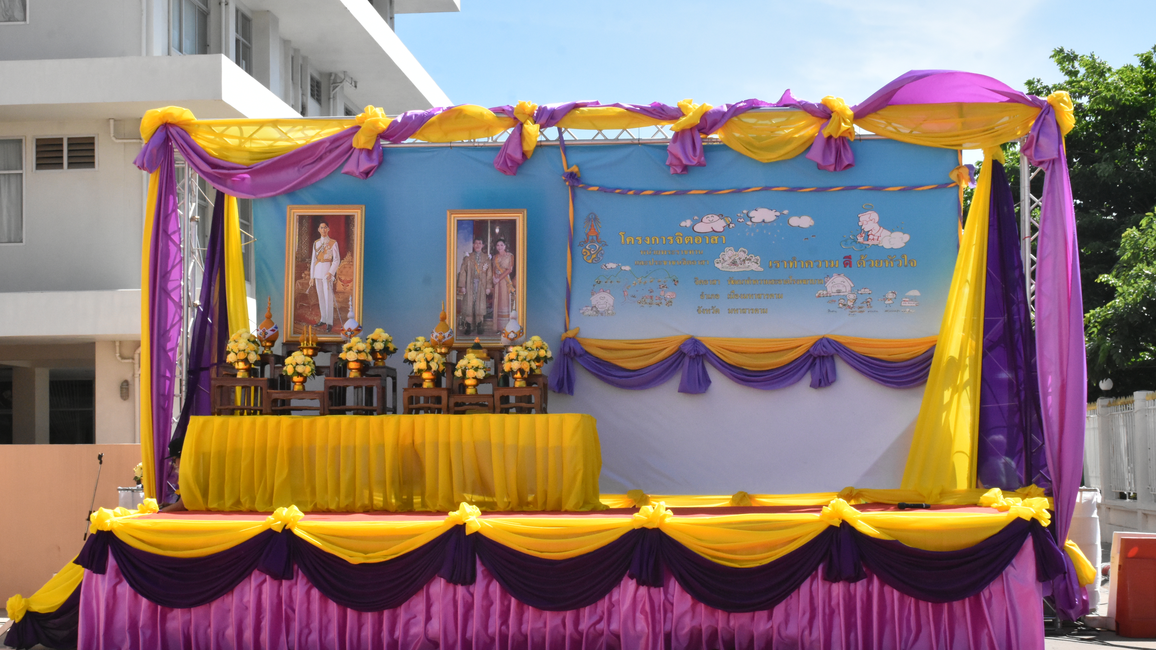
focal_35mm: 67
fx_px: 2054
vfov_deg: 18.0
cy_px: 371
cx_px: 569
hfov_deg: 31.4
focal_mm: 42
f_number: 16
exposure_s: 1/1000
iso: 2500
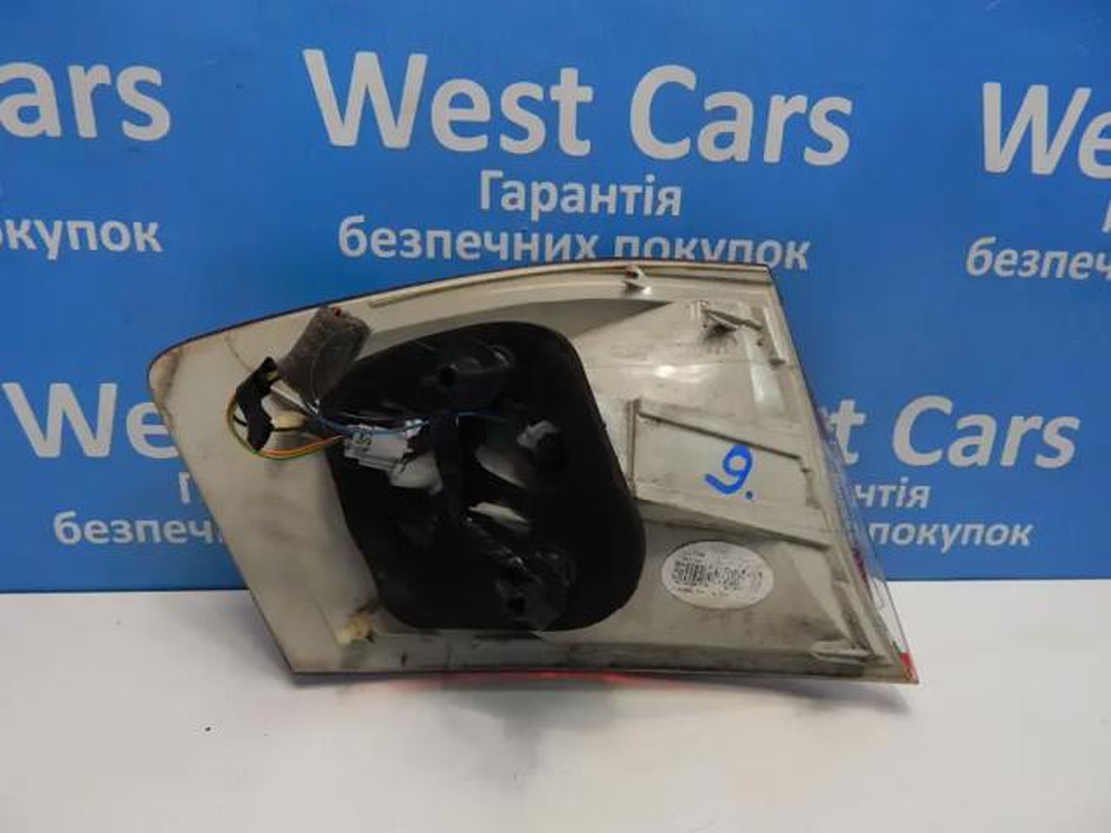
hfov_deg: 73.9
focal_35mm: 23
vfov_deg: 58.9
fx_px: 738
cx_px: 556
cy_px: 416
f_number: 3
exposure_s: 1/160
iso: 400
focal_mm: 4
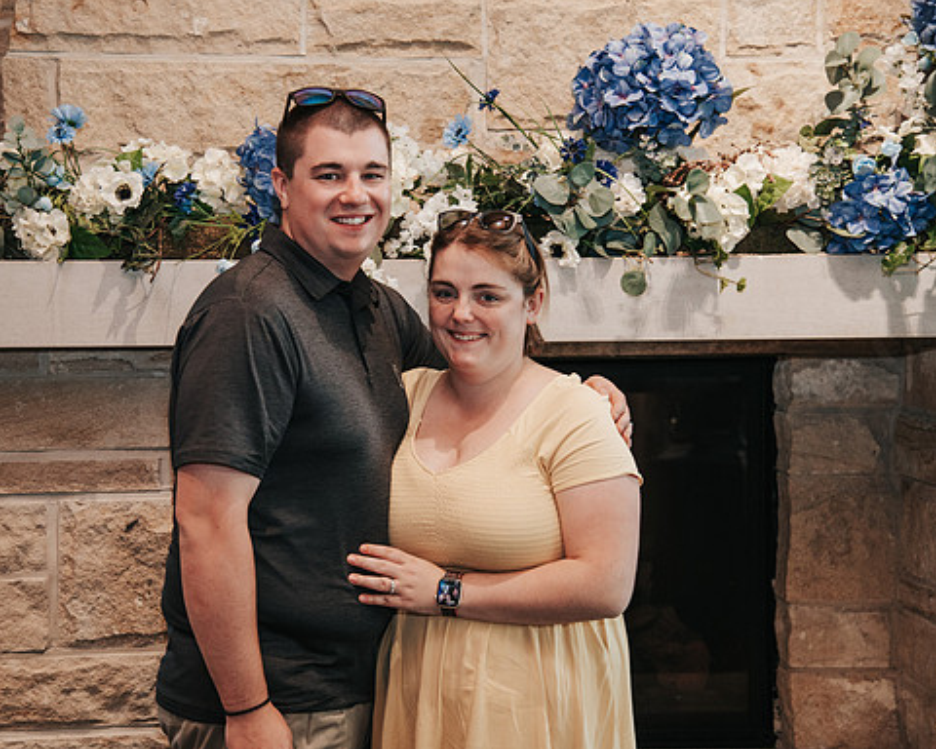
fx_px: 1634
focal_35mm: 59
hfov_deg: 31.9
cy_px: 375
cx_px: 374
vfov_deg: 25.8
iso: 2000
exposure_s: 1/60
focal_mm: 52
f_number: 4
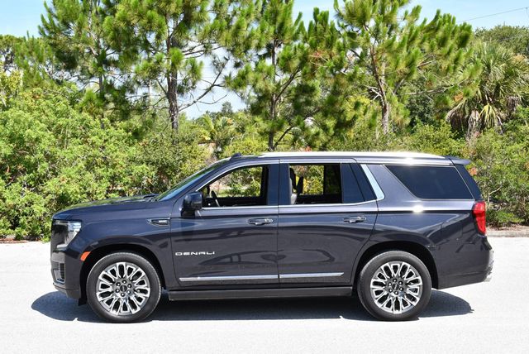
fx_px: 824
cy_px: 177
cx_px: 264
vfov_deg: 24.2
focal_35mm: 56
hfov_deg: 35.6
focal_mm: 28
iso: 200
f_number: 8
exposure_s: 1/250
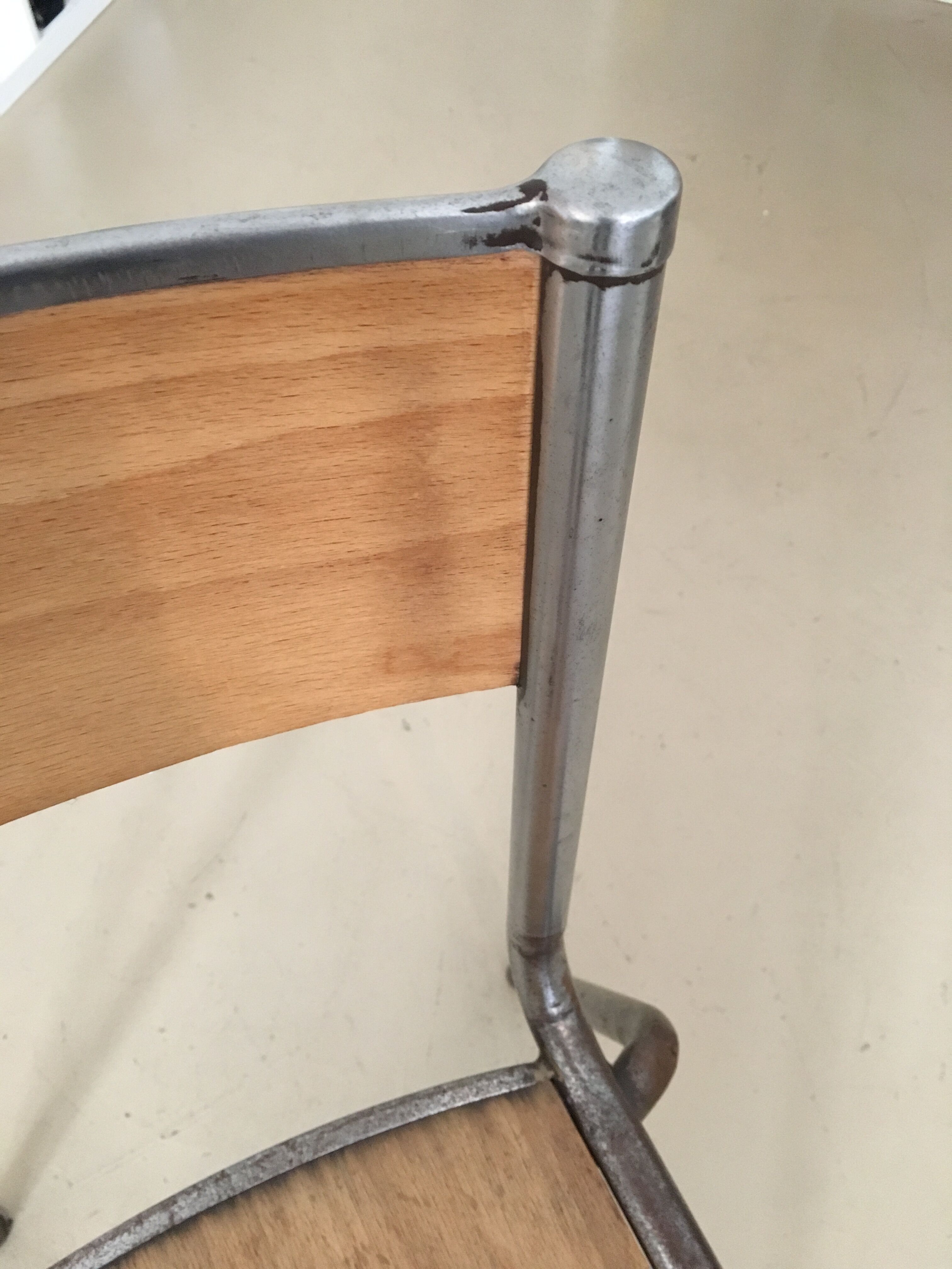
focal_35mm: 29
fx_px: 1063
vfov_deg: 61.7
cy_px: 634
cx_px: 476
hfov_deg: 48.2
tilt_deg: -59.5
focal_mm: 4.15
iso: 200
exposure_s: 1/25
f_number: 2.2
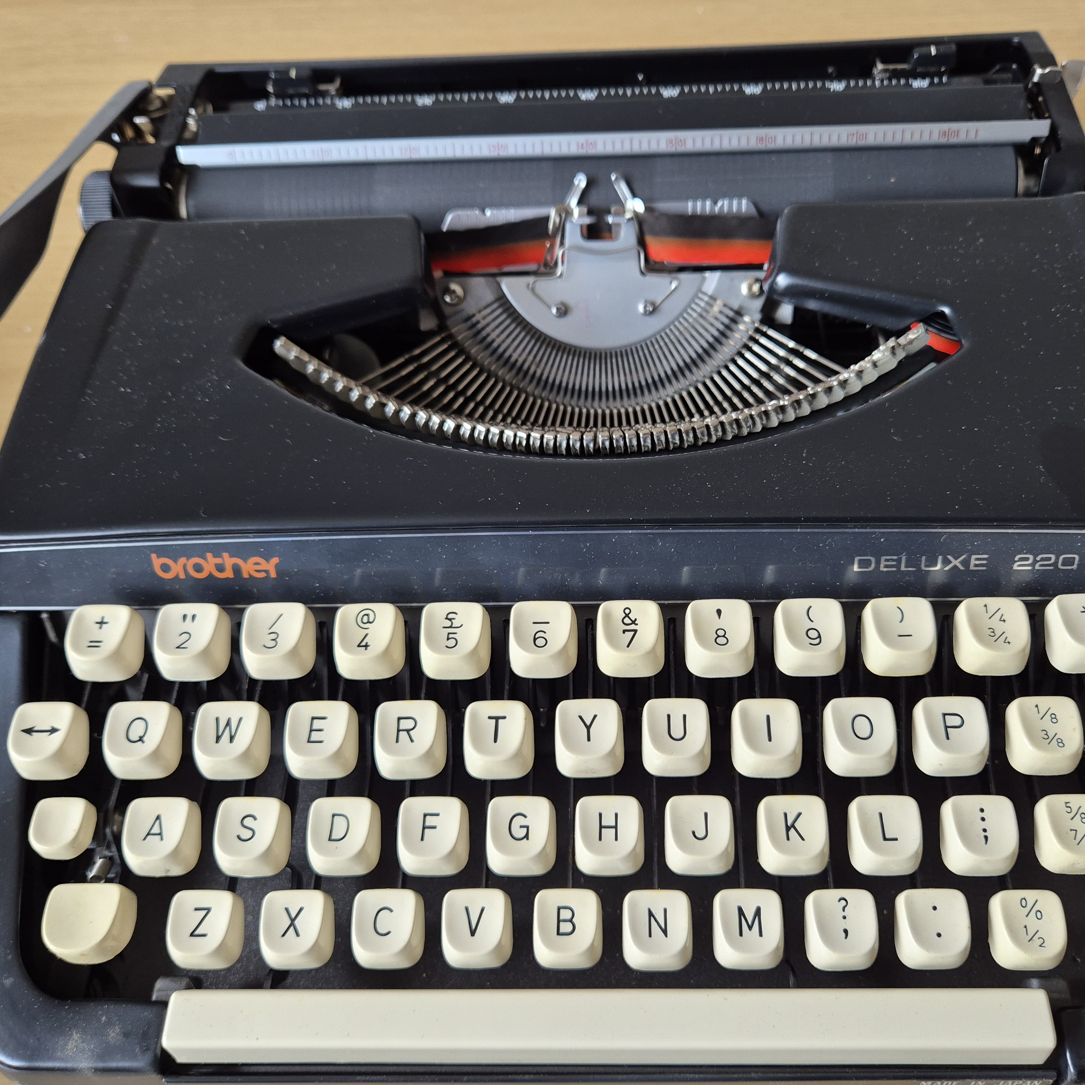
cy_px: 550
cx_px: 597
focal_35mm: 28
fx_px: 993
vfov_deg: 57.3
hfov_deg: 57.2
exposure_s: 1/180
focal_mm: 5.4
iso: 200
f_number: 1.8
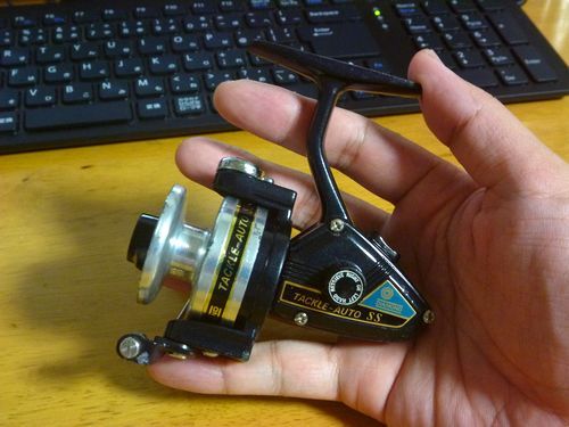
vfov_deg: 32.9
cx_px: 284
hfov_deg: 42.9
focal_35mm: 44
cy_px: 214
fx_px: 723
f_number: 4.3
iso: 400
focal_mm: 7.8
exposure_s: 1/4
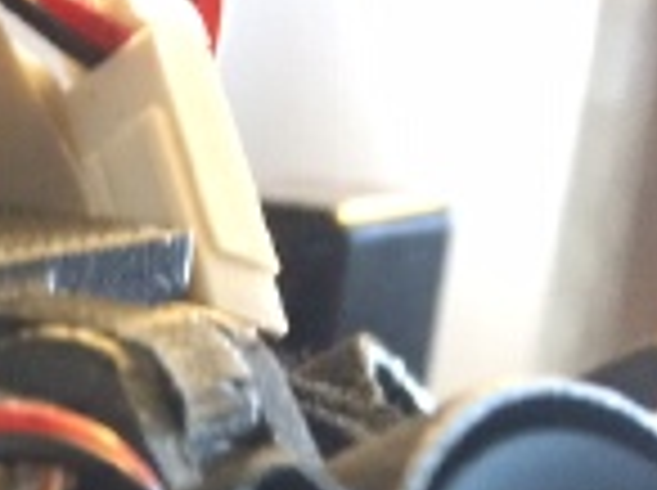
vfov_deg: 12.8
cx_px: -209
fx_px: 2009
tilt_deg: -23.2
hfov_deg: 17.4
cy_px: 836
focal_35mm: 106
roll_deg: -2.2
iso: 250
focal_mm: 4.15
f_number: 2.2
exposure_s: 1/17
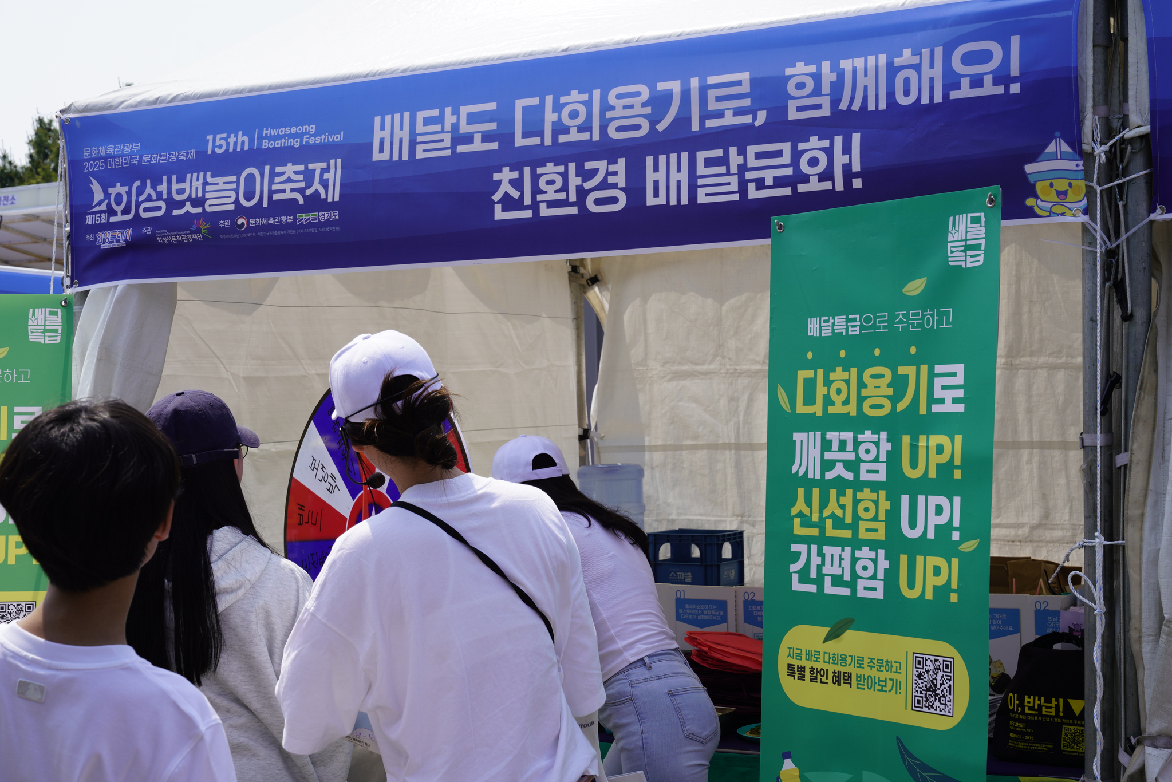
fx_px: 1824
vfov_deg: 24.2
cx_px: 586
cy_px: 391
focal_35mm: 56
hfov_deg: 35.6
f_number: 9
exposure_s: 1/125
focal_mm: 56
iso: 100
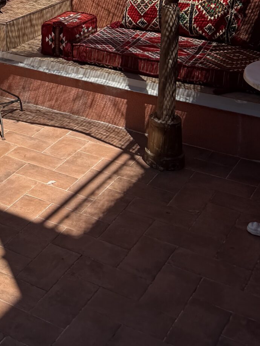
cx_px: -85
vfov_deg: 24.9
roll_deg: +1.2
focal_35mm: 67
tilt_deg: -3.1
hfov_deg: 20.0
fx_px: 671
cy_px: -112
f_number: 1.78
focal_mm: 6.76
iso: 80
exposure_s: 1/3759
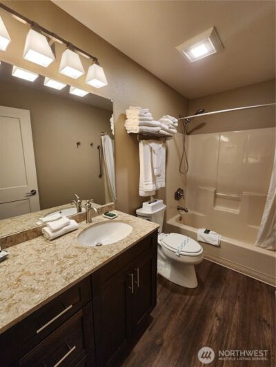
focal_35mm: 13
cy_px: 184
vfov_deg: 106.2
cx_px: 138
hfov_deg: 89.9
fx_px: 138
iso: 125
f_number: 2.2
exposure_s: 1/60
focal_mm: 2.2
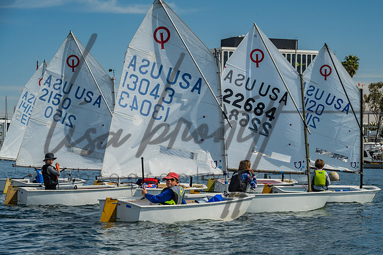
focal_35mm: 125
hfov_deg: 16.4
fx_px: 1325
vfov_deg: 11.0
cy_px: 144
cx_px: 217
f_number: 10
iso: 250
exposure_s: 1/250
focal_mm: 110
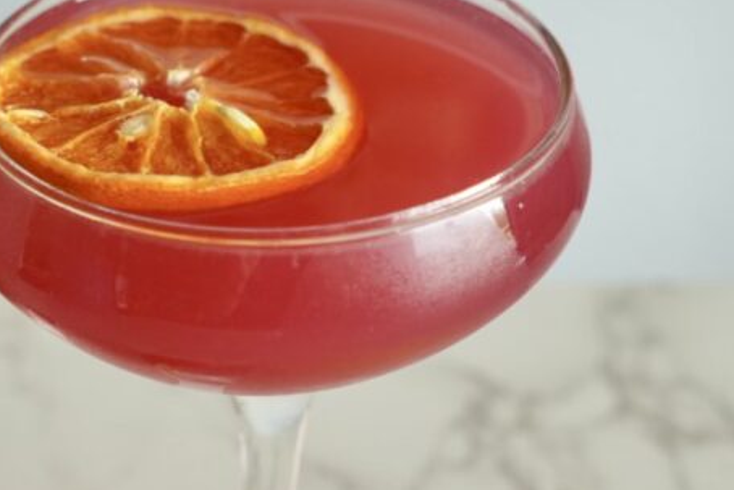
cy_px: 469
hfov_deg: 20.9
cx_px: 270
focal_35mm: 97
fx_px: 1981
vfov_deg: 13.9
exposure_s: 1/100
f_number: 3.5
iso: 640
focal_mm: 28.7
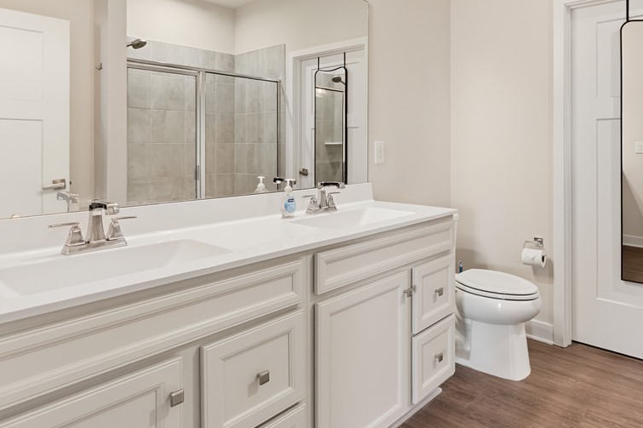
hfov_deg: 75.4
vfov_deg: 54.2
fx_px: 411
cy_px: 152
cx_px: 381
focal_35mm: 23
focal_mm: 16
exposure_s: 1/13
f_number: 9
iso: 1600
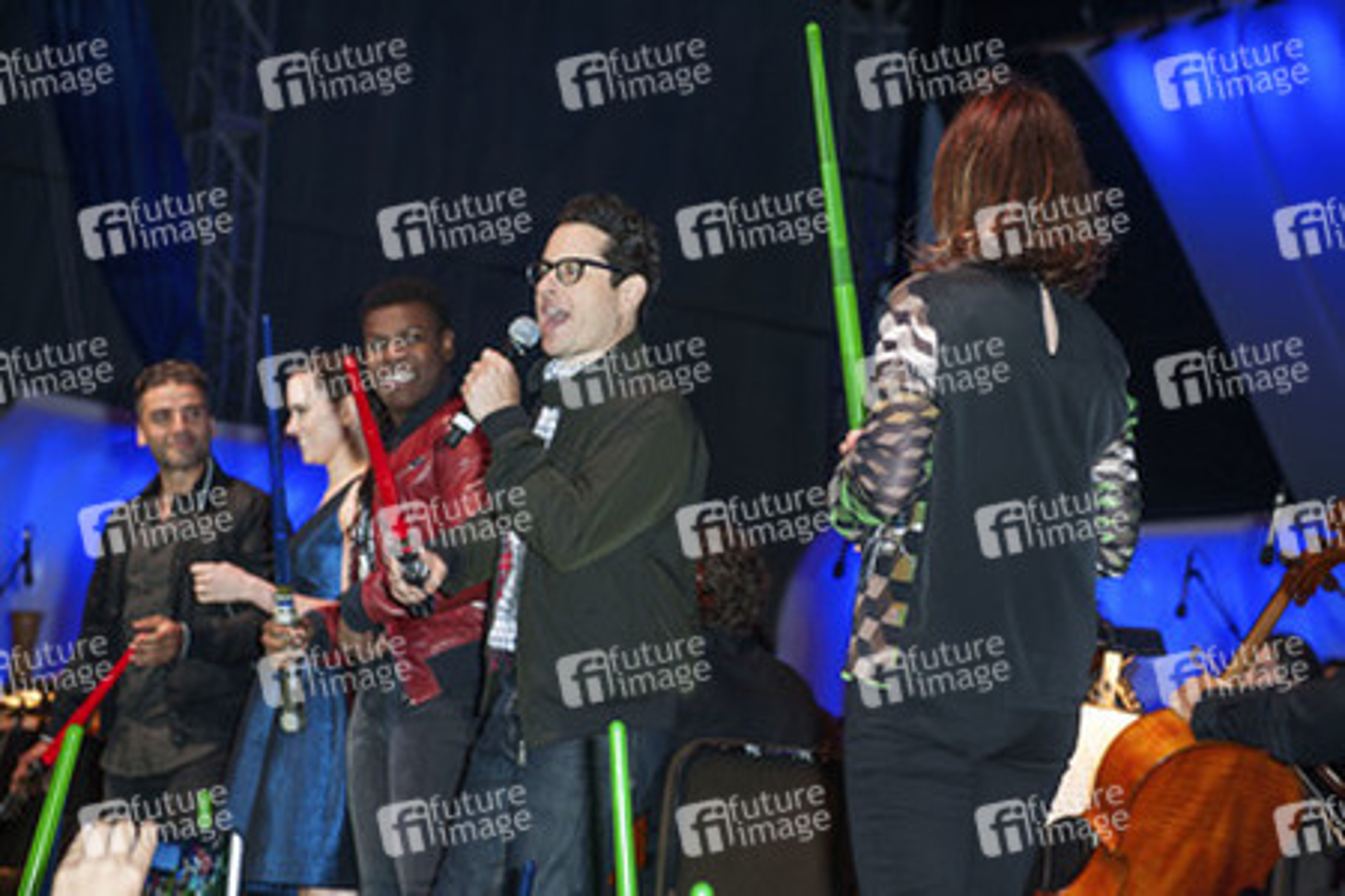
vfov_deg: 19.5
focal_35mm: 70
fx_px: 2615
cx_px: 672
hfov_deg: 28.8
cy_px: 448
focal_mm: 70
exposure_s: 1/250
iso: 640
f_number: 4
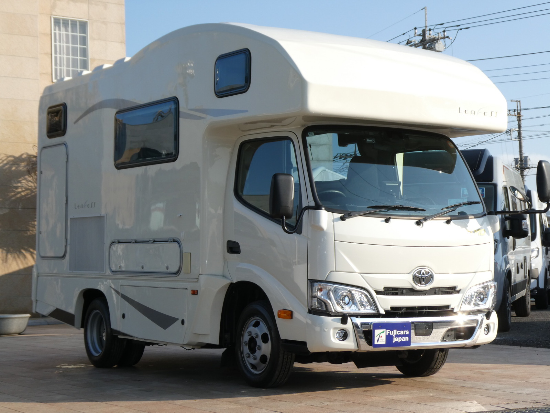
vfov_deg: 21.0
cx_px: 275
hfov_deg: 27.8
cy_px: 206
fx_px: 1112
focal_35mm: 70
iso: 80
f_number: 4.5
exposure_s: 1/400
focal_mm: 12.5
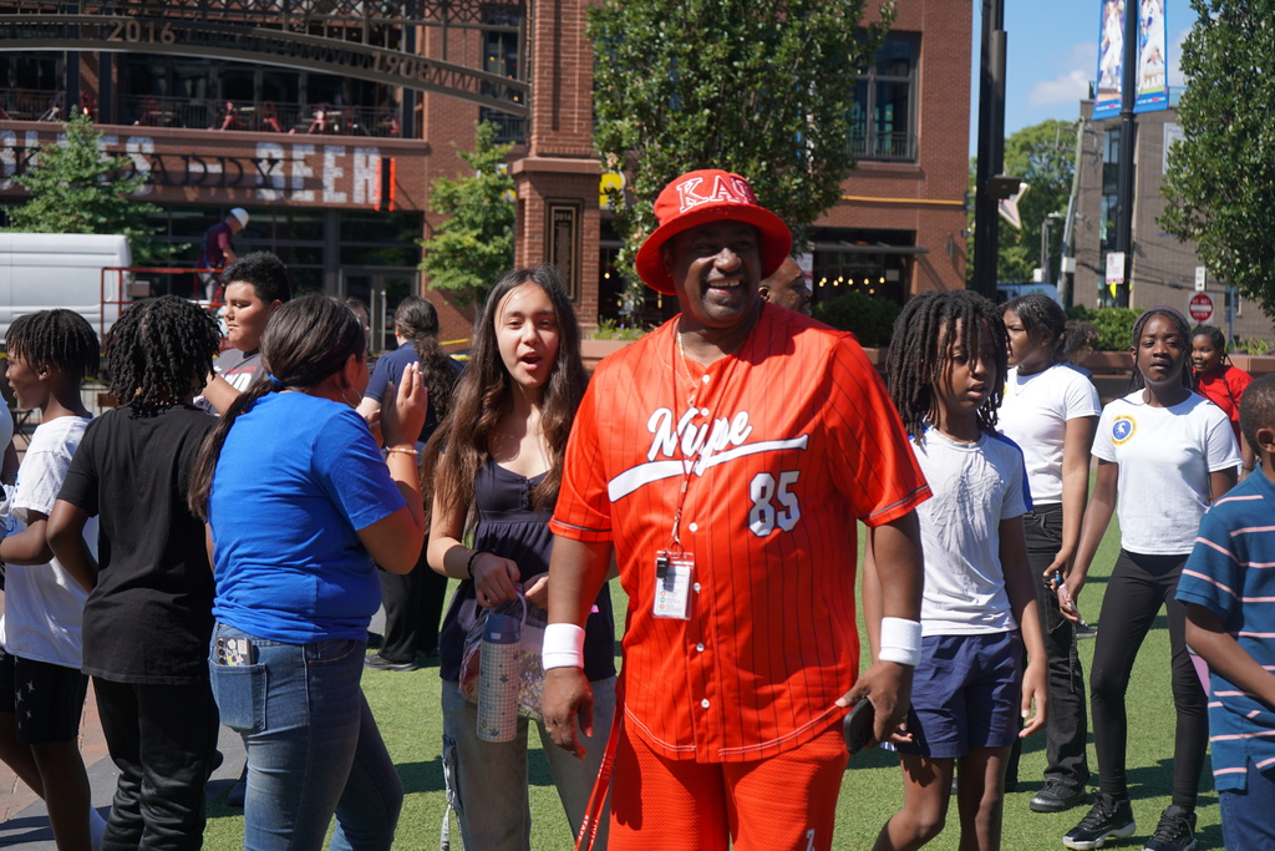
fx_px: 1913
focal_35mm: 54
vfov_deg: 25.1
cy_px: 426
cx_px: 638
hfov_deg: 36.9
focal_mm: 54
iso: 100
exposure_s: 1/500
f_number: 5
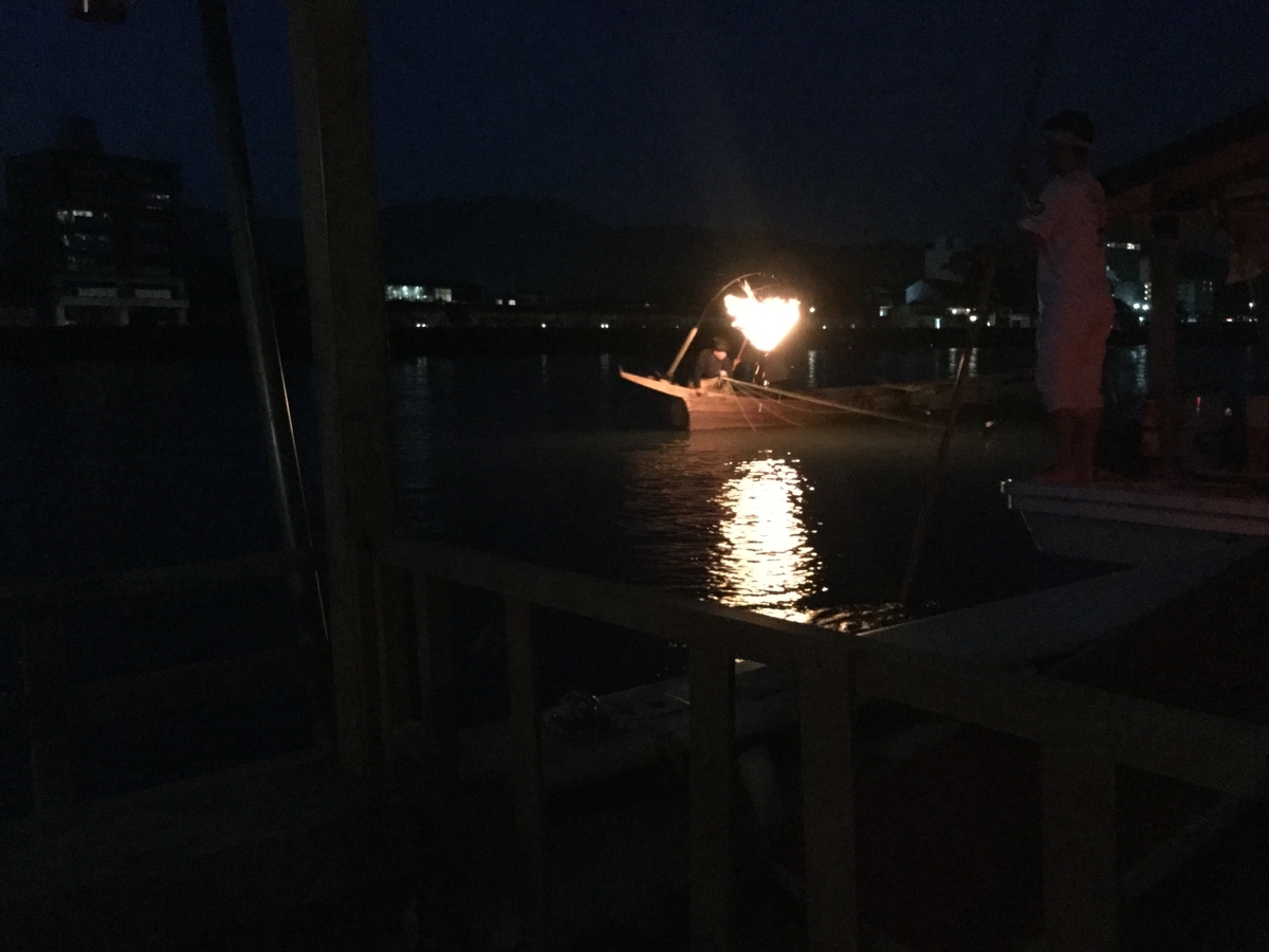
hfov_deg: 58.4
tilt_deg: -7.1
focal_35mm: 31
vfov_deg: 45.4
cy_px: 476
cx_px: 634
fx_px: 1136
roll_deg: -0.2
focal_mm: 3.3
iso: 800
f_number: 2.4
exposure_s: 1/15
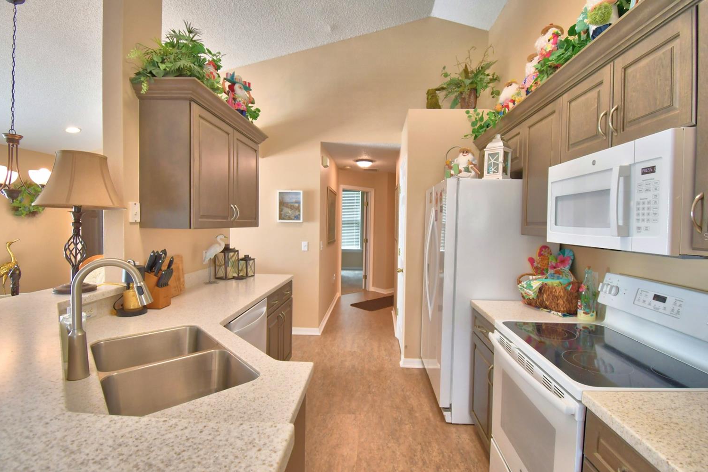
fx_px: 315
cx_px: 368
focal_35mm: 16
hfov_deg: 96.7
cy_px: 236
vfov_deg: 73.7
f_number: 4.5
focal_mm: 10
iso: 400
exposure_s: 1/50
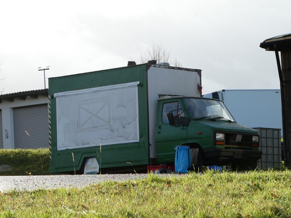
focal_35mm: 172
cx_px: 146
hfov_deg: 11.5
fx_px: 1446
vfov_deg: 8.6
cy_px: 109
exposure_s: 1/200
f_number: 5.6
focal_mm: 30.9
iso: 80
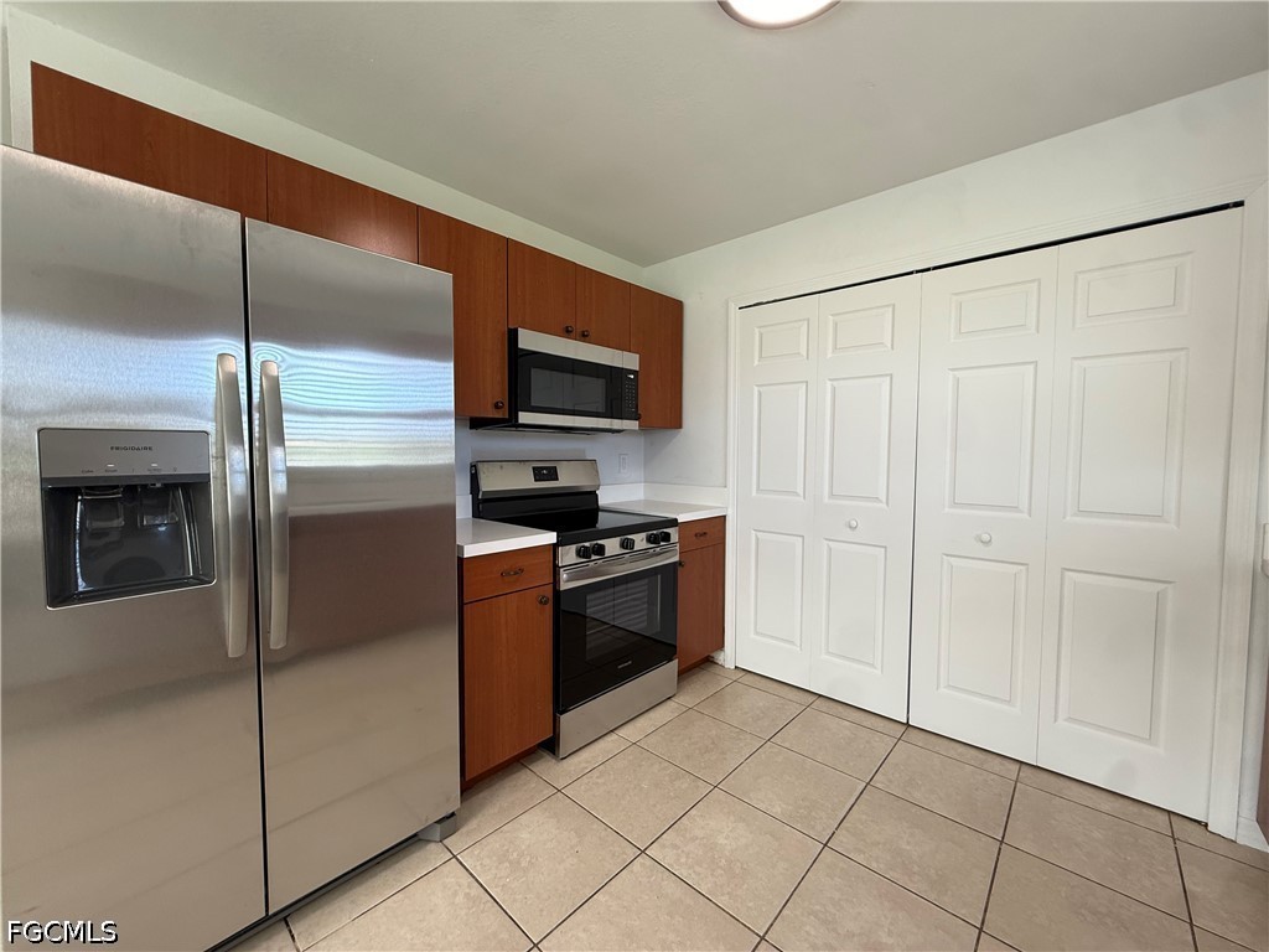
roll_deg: -0.1
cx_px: 634
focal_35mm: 14
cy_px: 476
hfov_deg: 102.1
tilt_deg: -3.1
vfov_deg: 85.7
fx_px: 513
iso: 100
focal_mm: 2.22
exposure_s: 1/120
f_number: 2.2
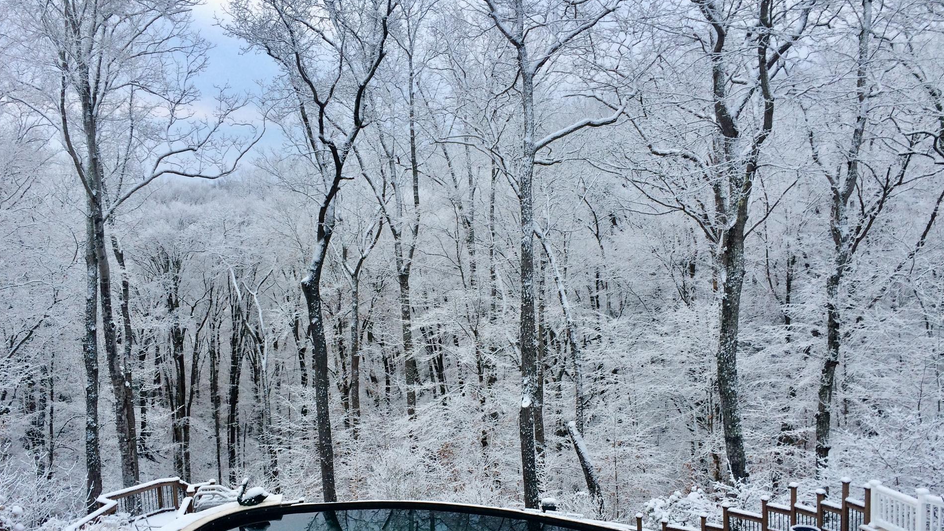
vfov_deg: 34.4
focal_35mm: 34
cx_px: 445
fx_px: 851
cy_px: 344
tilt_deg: -7.4
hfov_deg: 58.0
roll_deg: +3.3
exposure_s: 1/120
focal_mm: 4.15
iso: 50
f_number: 2.2
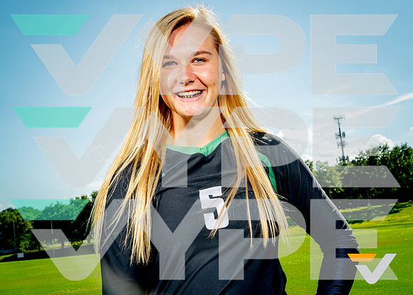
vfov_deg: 27.5
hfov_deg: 37.8
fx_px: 603
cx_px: 208
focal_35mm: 51
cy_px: 147
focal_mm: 49
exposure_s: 1/125
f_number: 11
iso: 100
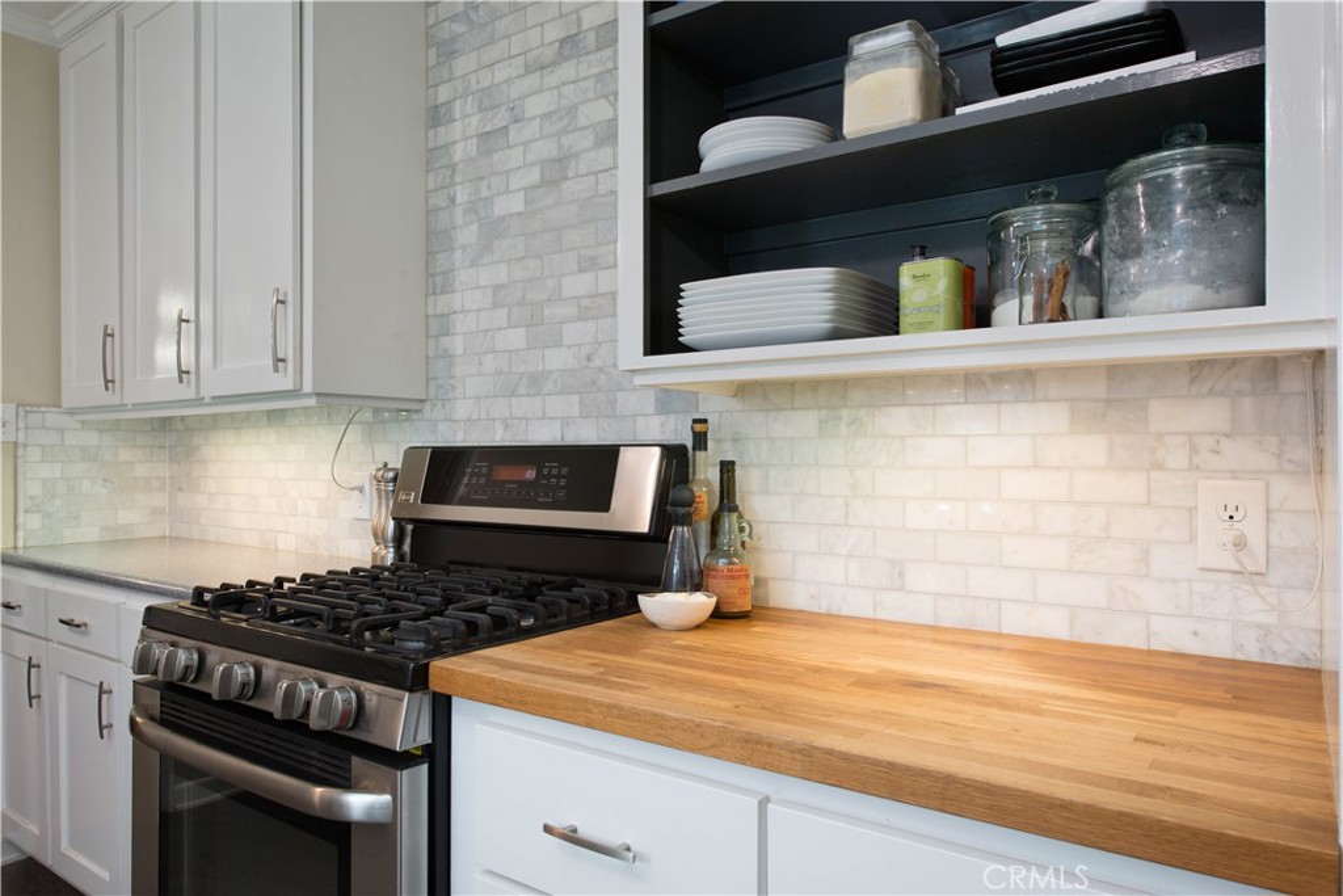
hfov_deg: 73.7
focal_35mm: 24
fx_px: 895
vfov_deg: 53.1
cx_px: 672
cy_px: 448
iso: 400
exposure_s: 1/13
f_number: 10
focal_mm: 24
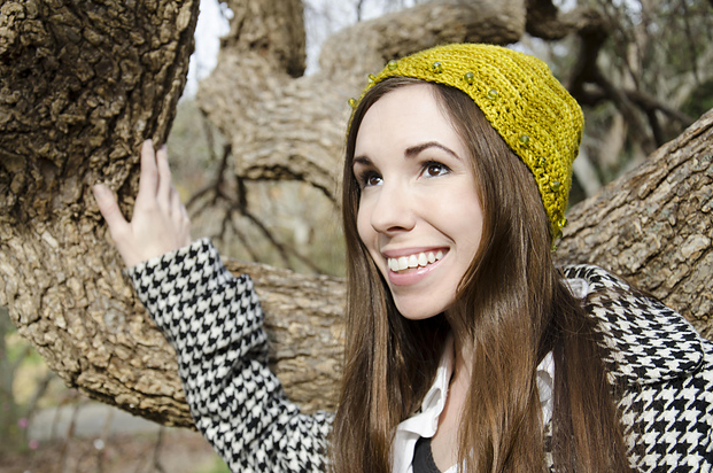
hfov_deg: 29.1
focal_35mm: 70
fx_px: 1375
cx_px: 351
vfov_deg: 19.5
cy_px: 241
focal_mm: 45
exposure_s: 1/200
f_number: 6.3
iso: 160
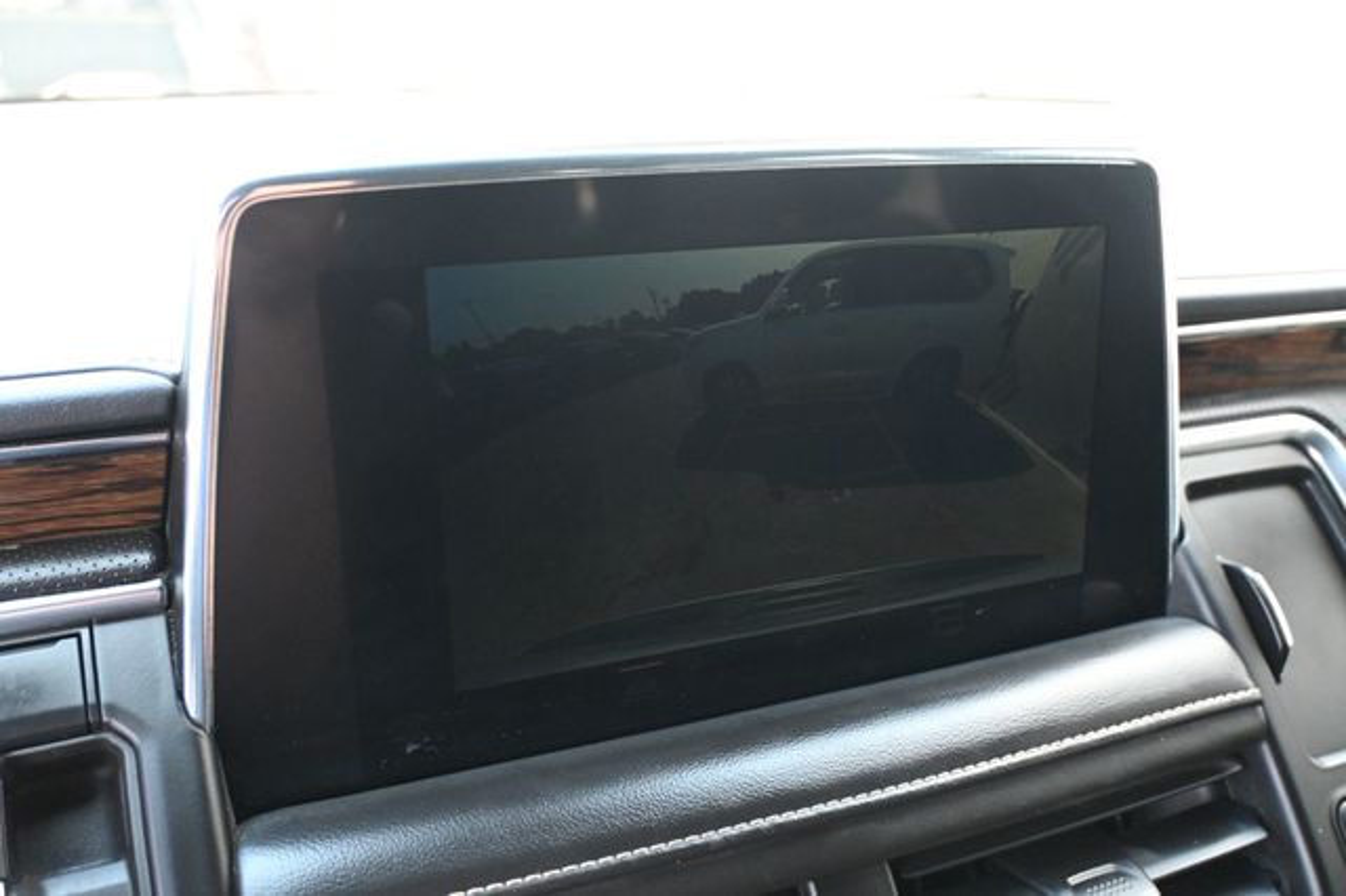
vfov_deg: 40.8
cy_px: 448
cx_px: 673
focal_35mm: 32
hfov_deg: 58.4
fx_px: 1205
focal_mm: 21.5
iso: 3200
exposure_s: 1/125
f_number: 4
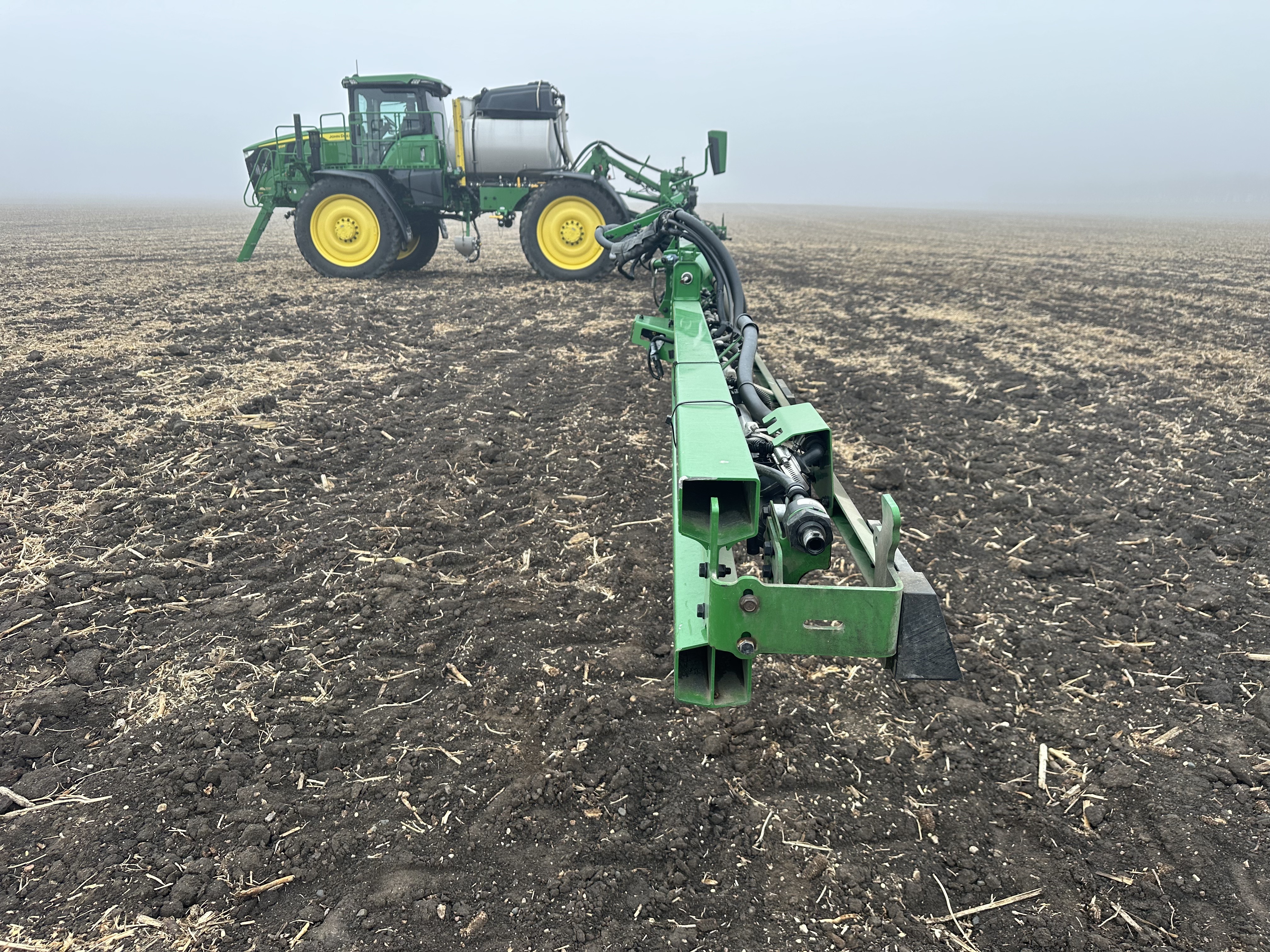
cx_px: 635
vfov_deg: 56.8
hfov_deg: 71.6
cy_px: 476
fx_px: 881
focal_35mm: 24
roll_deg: -0.4
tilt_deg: -16.4
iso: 80
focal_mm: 6.86
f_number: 1.78
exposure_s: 1/412
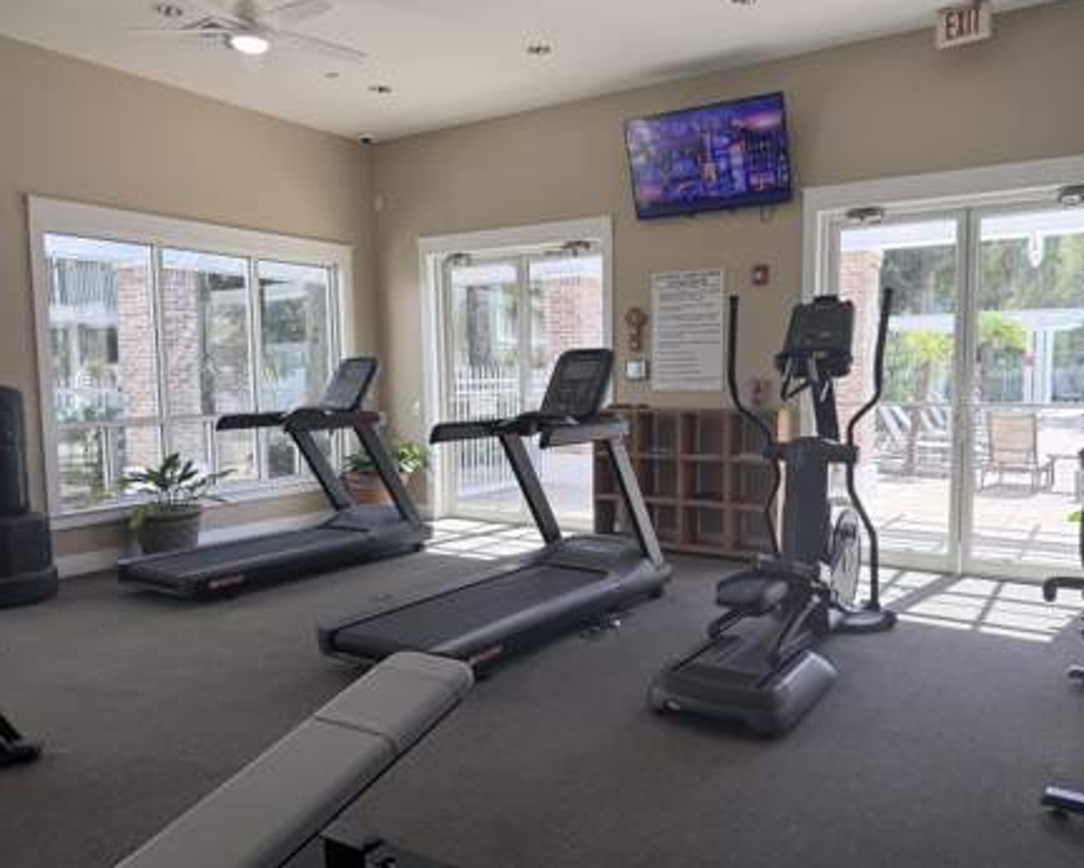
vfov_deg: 55.0
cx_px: 600
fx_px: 835
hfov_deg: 65.8
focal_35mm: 26
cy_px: 440
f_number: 1.78
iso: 100
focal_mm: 6.76
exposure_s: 1/728
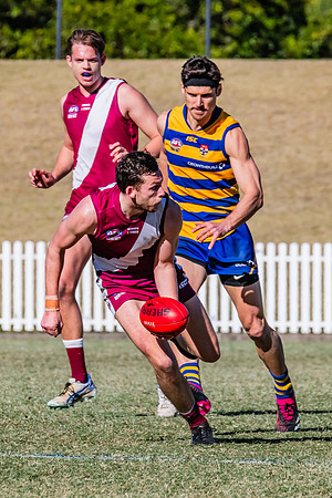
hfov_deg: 1.5
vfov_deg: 2.3
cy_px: 227
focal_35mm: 894
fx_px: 12372
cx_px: 183
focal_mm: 420
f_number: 13
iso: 800
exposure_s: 1/1600
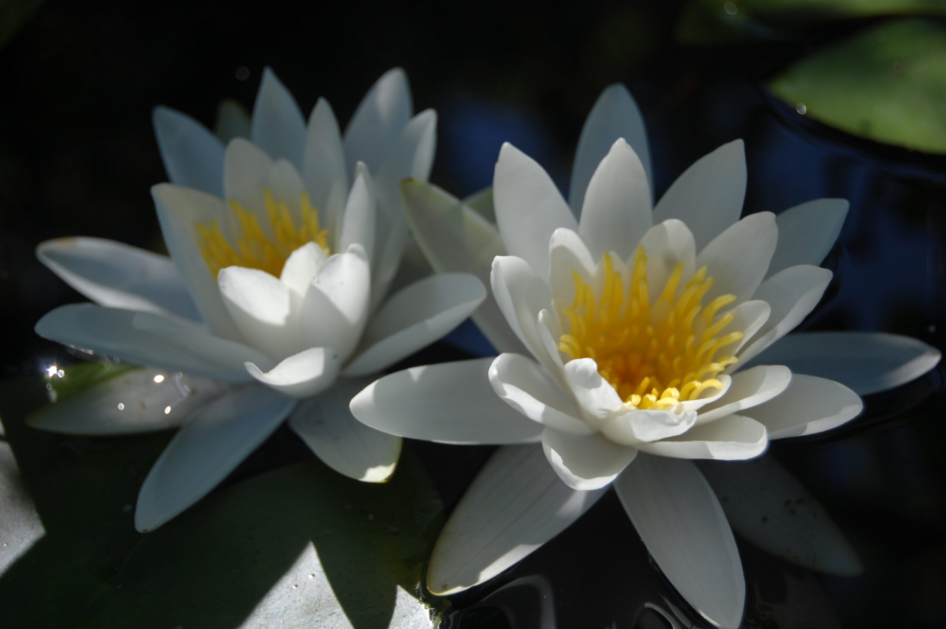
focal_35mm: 75
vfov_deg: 18.1
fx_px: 1969
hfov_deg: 27.0
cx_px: 473
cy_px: 314
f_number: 5.6
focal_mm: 50
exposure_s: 1/800
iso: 200
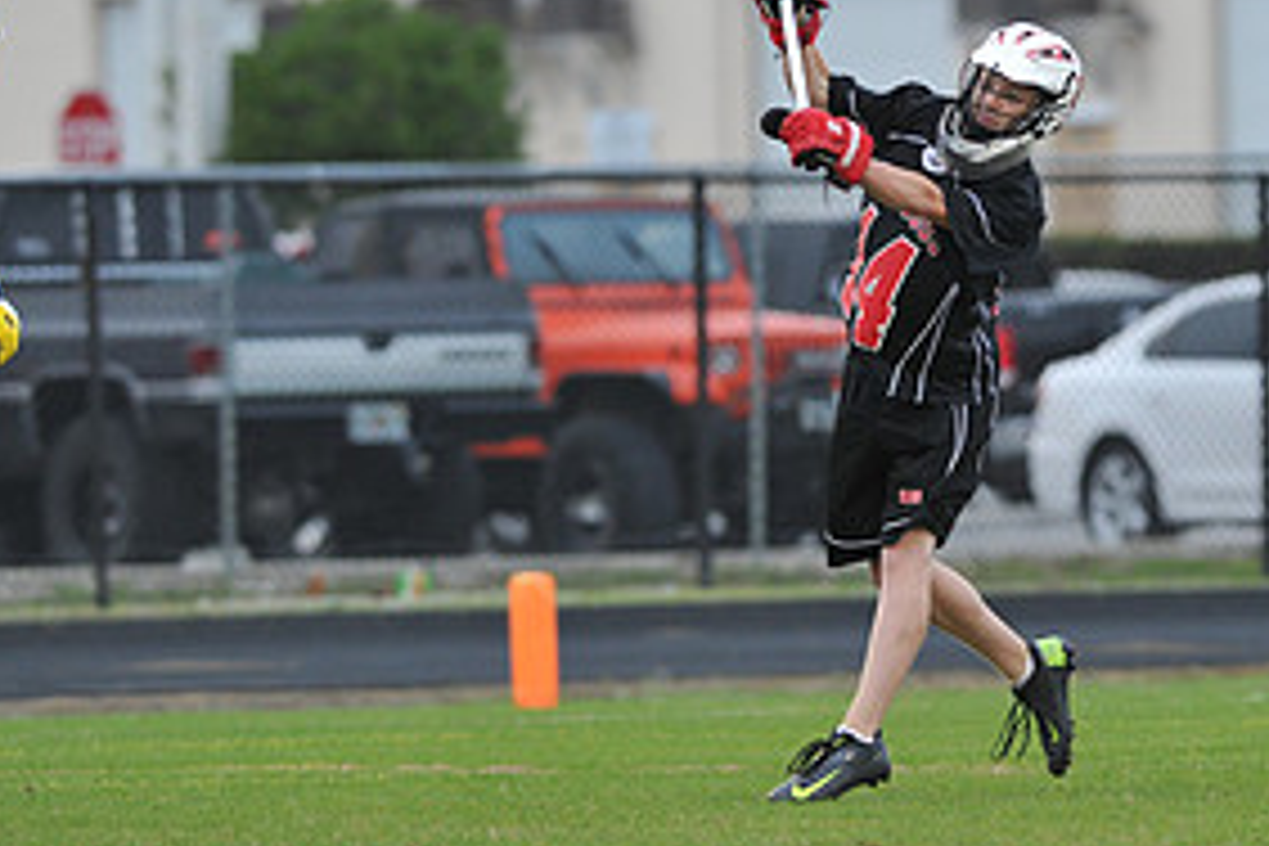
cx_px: 963
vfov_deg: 2.2
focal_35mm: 617
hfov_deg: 3.3
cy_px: 270
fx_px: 21748
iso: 1250
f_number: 5
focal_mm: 300
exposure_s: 1/400
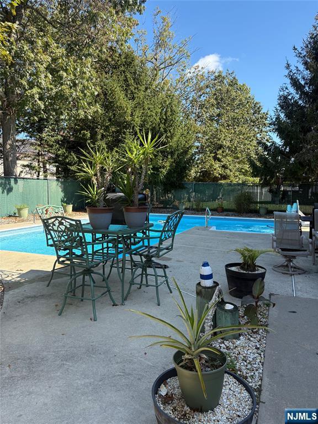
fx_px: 318
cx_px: 159
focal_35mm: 26
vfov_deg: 67.3
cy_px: 212
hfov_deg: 53.1
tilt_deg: -2.1
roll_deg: -0.2
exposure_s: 1/1064
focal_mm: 5.96
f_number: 1.6
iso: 64
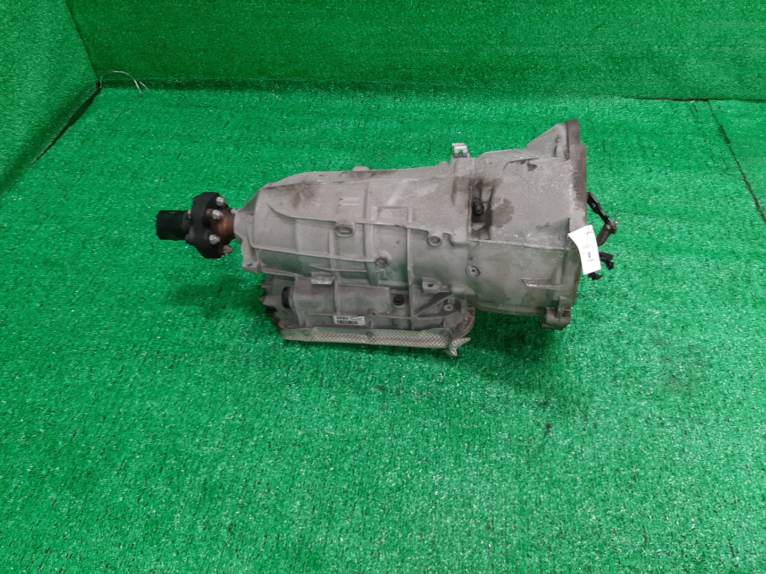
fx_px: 575
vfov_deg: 53.1
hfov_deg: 67.3
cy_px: 287
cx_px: 383
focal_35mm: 26
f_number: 1.7
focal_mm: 3.93
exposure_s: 1/50
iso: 87
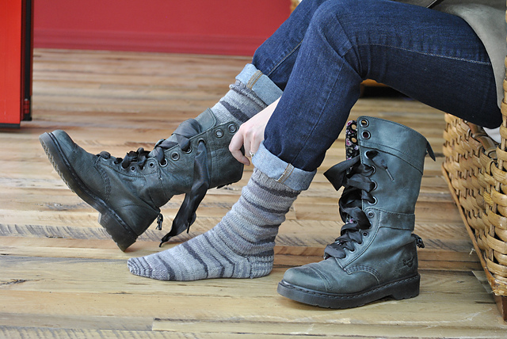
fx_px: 1163
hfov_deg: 24.6
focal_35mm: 82
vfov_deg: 16.6
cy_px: 170
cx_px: 254
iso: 400
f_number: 4.5
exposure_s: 1/125
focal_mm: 55
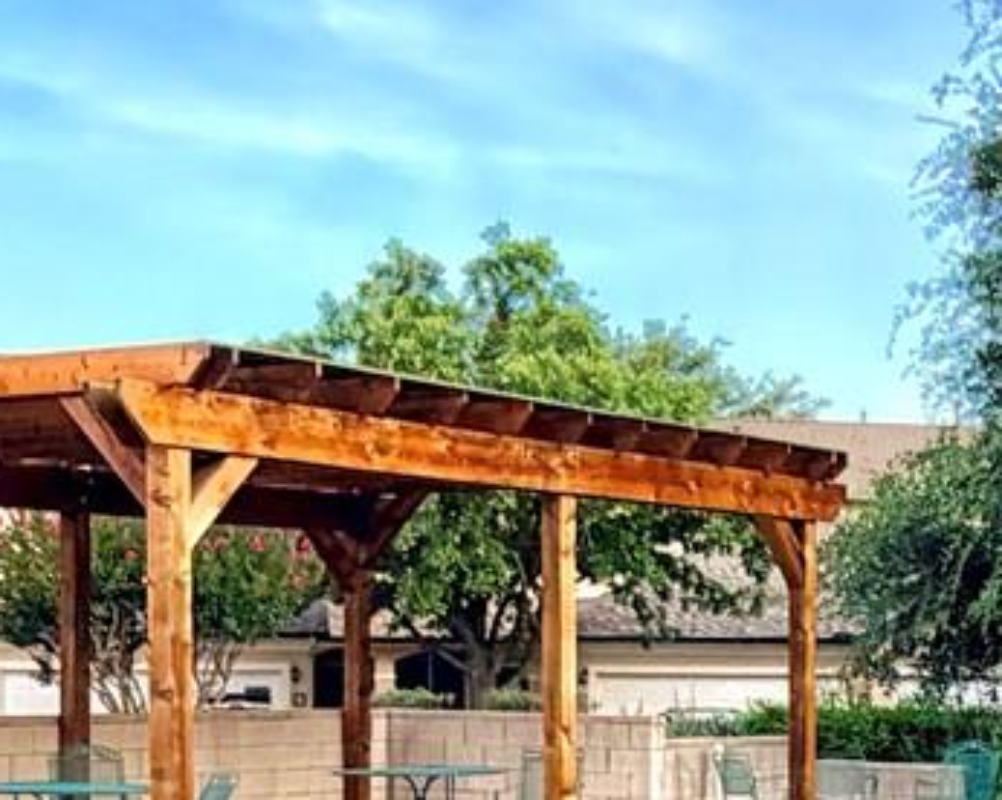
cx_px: 866
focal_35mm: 81
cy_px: 783
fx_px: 2399
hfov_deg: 23.1
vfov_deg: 18.5
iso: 50
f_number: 2.2
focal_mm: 2.22
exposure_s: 1/370
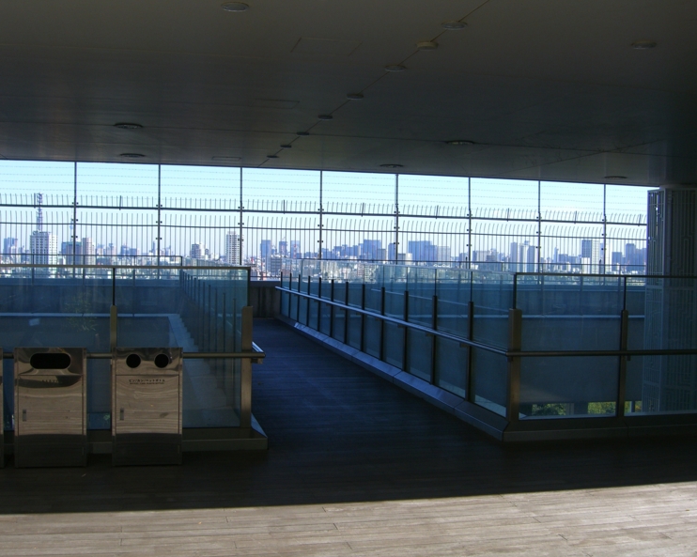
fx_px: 825
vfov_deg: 37.3
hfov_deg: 45.8
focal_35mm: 40
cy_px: 280
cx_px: 331
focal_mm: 7.9
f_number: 4
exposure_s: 1/320
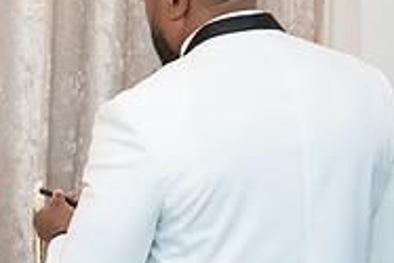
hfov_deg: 9.1
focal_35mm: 226
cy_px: 231
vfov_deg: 6.1
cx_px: 12
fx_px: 2475
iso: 2000
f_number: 4
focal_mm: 65
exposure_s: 1/100
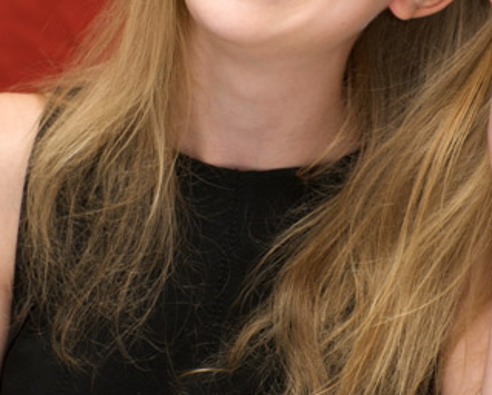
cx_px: 274
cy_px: 137
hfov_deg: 7.6
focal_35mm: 255
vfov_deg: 6.1
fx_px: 3718
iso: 500
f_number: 8
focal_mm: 145
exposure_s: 1/60
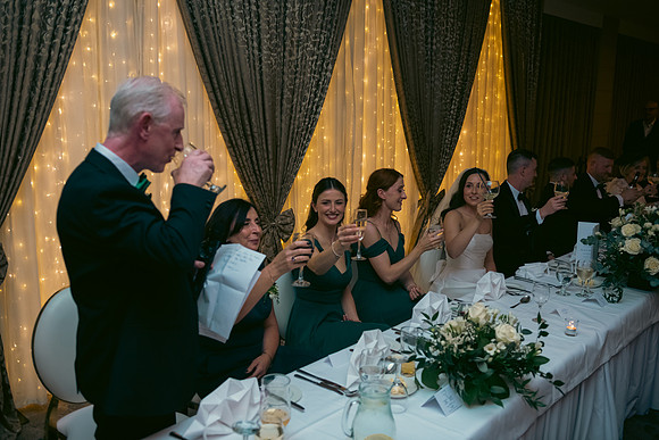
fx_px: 623
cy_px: 220
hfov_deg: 55.8
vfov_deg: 38.9
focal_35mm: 34
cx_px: 330
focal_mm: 34
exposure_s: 1/160
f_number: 3.5
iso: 800
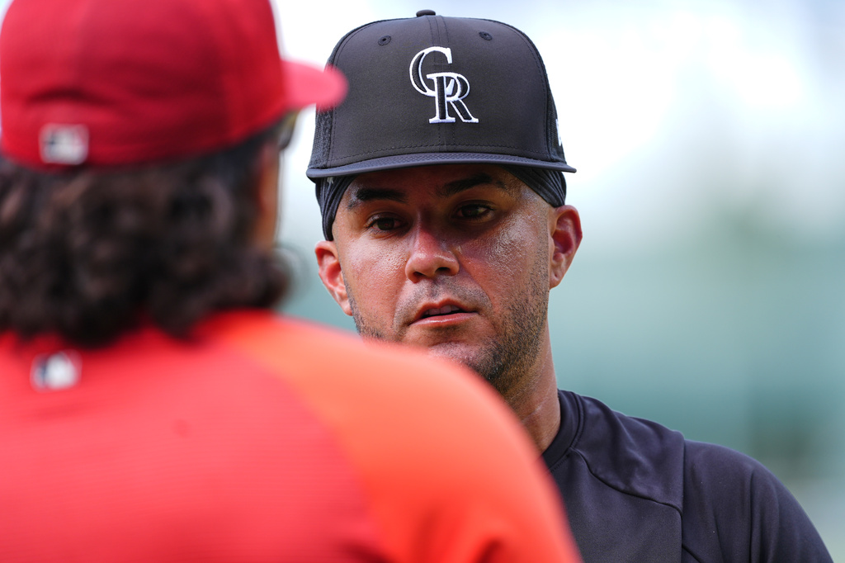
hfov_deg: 3.4
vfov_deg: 2.3
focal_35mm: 600
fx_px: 14078
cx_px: 422
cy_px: 282
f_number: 4
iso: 200
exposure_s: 1/320
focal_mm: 600
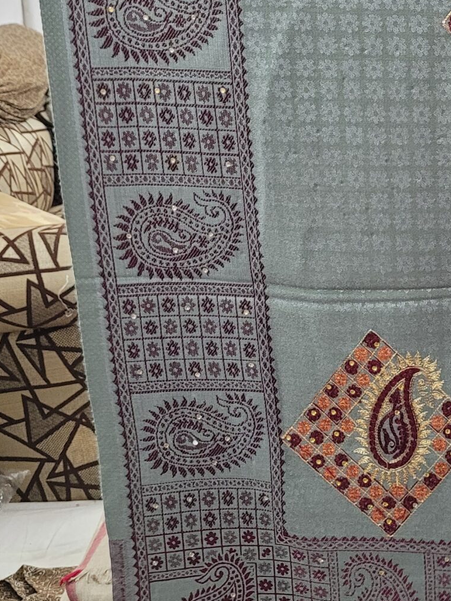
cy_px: 184
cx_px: 523
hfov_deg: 20.9
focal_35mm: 66
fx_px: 1147
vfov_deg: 29.1
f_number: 1.8
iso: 640
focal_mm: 5.4
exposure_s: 1/50
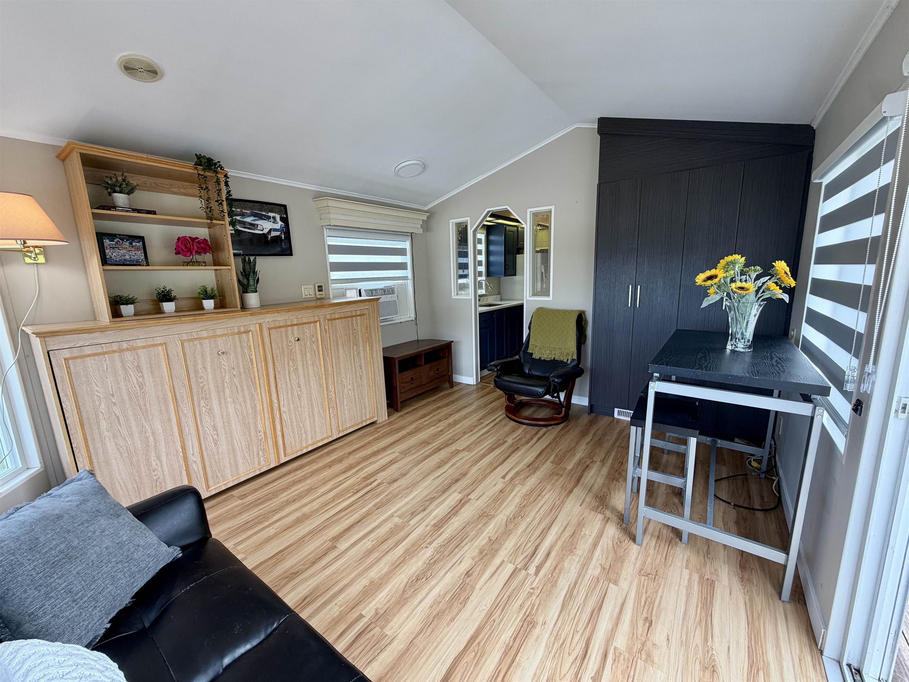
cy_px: 341
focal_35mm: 14
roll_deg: +2.0
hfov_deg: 102.1
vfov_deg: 85.7
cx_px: 454
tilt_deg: -11.0
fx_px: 368
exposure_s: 1/121
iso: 80
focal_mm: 2.22
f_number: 2.2
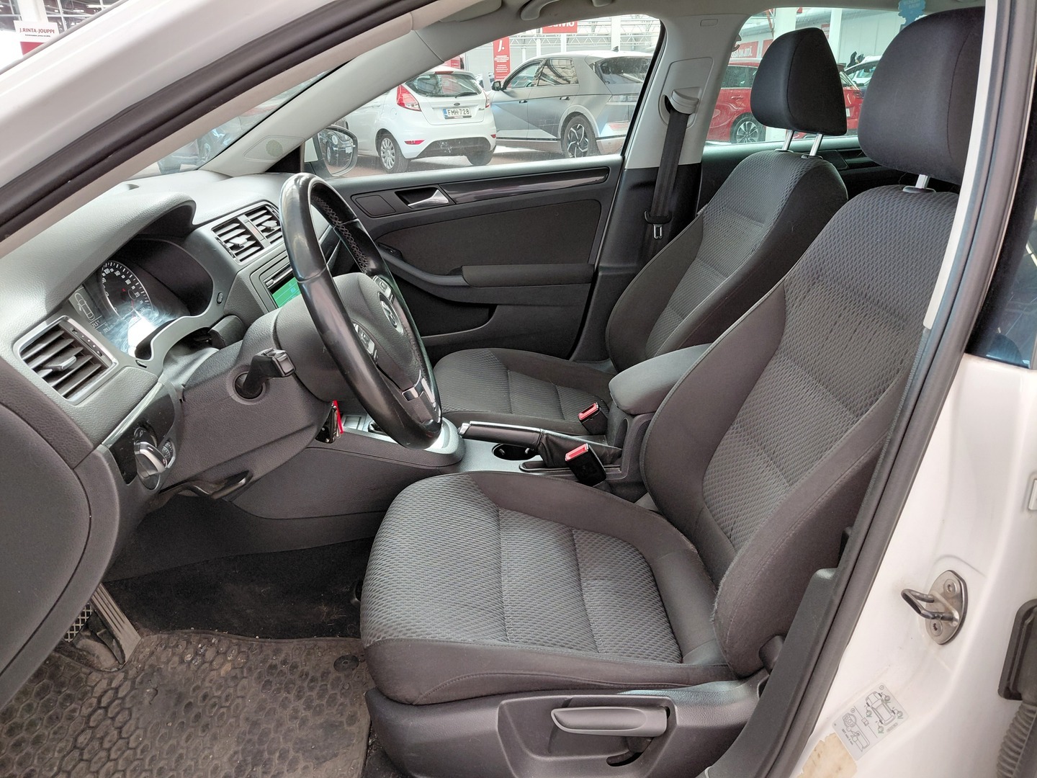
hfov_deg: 69.4
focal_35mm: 25
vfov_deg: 54.9
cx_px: 518
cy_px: 389
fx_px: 749
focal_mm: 4.69
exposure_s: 1/100
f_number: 1.8
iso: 250
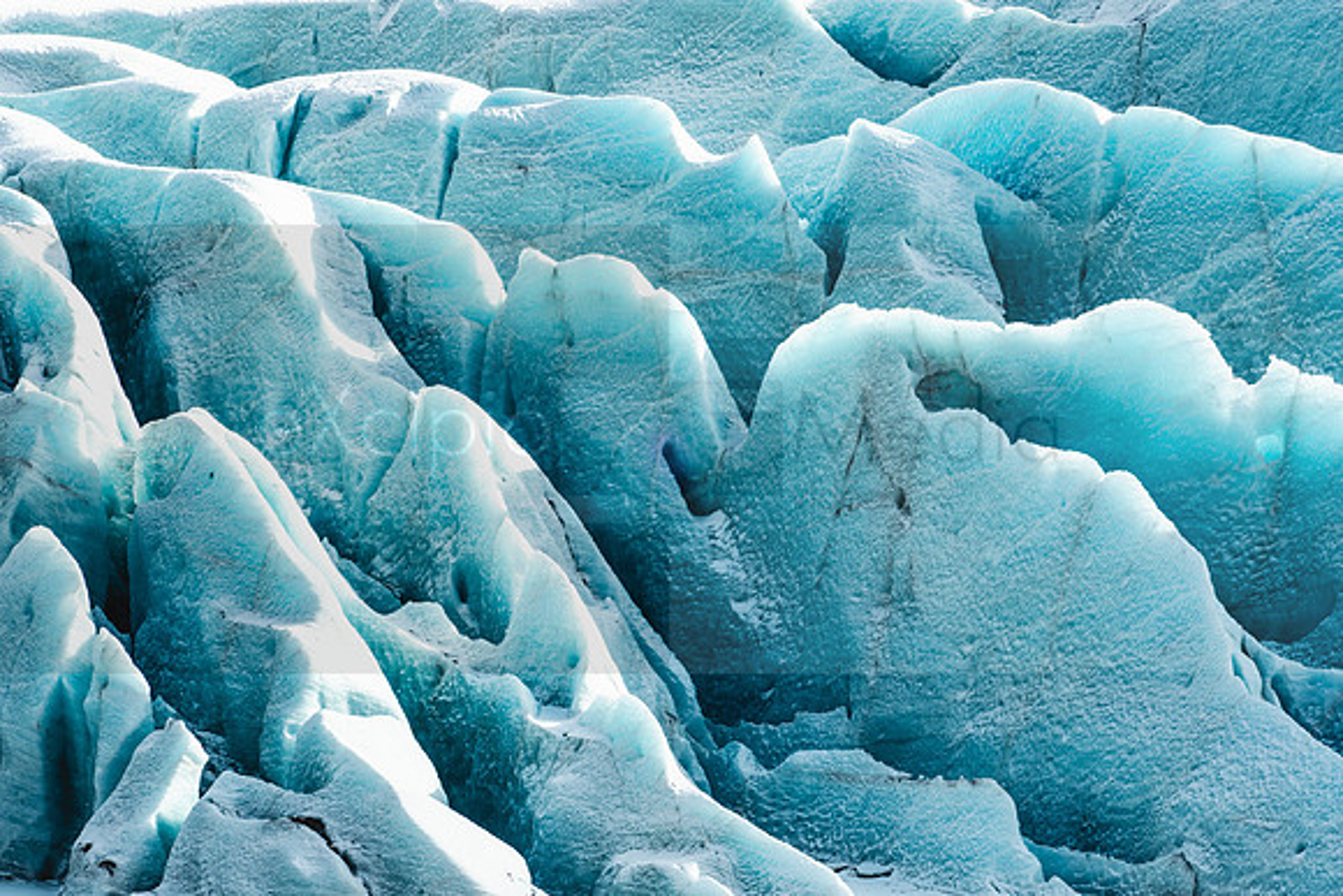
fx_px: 7766
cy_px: 432
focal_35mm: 208
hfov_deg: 9.9
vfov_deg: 6.6
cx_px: 671
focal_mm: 200
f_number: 11
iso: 100
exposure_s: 1/60
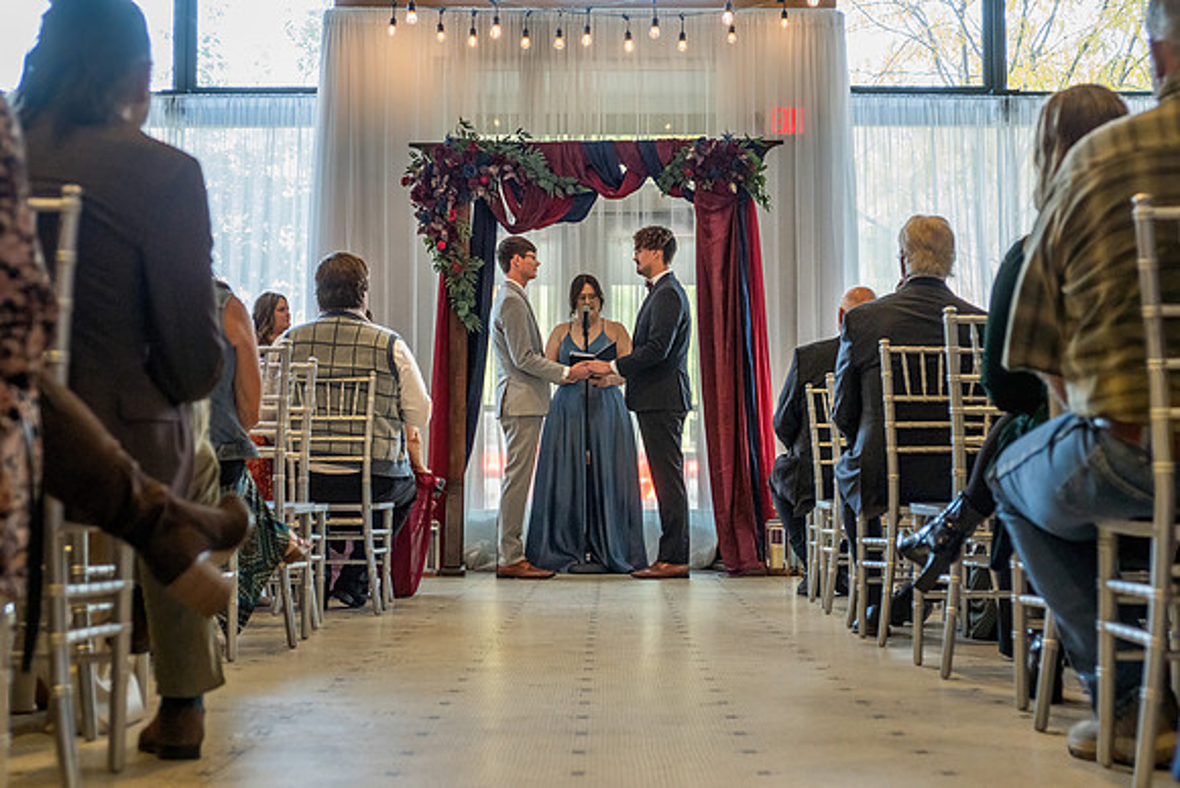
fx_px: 1311
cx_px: 590
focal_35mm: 40
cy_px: 394
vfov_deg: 33.4
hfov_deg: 48.4
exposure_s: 1/200
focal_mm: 40
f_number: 2.8
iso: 1250
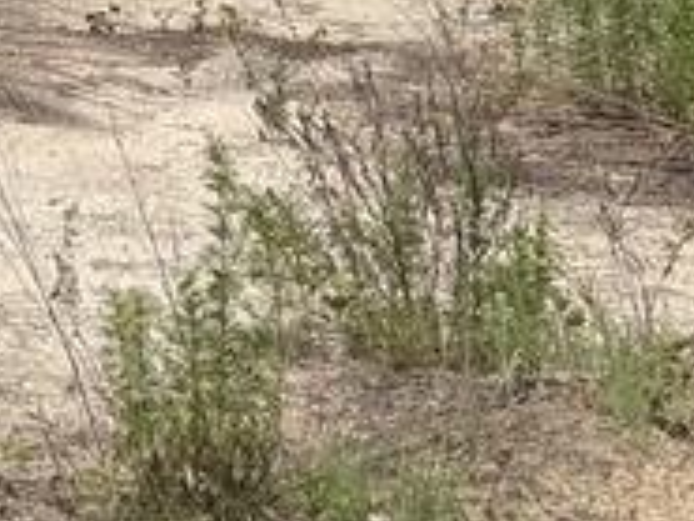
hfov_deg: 12.3
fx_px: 2668
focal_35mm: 133
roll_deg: +1.5
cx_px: -867
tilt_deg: +3.5
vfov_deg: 10.0
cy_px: -671
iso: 80
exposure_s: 1/4673
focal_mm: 6.76
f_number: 1.78
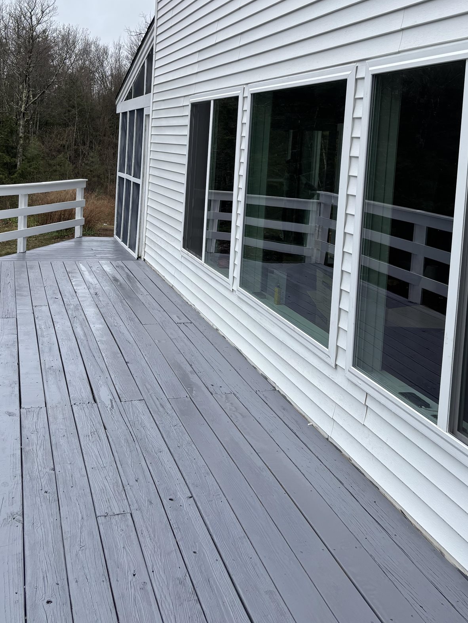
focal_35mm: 38
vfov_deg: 48.0
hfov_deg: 37.7
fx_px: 685
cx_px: 228
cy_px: 200
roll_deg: -5.1
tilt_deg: -3.1
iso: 50
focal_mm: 5.96
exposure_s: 1/894
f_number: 1.6
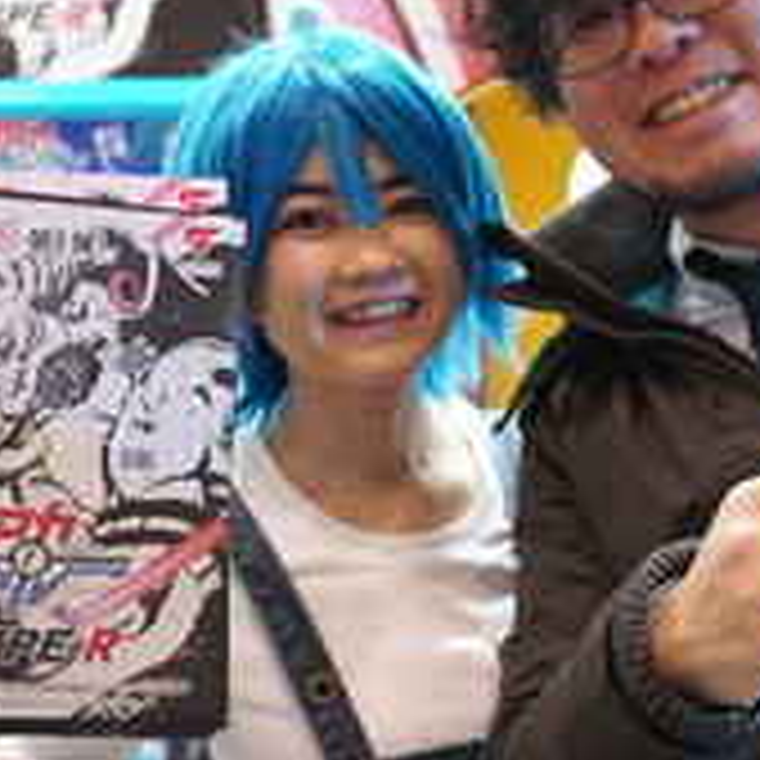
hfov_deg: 23.0
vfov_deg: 23.9
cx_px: 756
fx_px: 1788
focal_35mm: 72
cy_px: 492
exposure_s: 1/60
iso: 1600
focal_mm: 28
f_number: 3.5
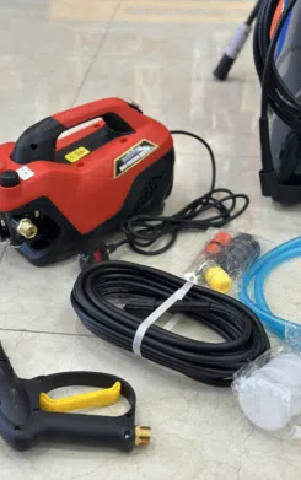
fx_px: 681
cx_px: 125
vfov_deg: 38.8
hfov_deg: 24.9
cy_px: 239
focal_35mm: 52
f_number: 1.78
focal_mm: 6.86
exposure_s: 1/132
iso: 64
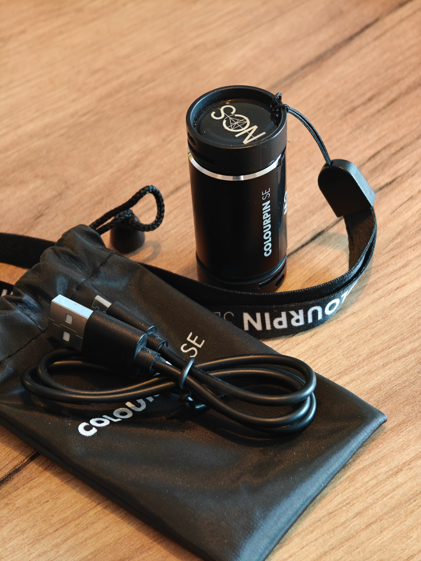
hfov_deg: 21.0
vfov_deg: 27.8
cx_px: 210
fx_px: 1135
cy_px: 280
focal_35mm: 70
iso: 800
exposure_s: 1/33
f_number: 5.6
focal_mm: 13.3
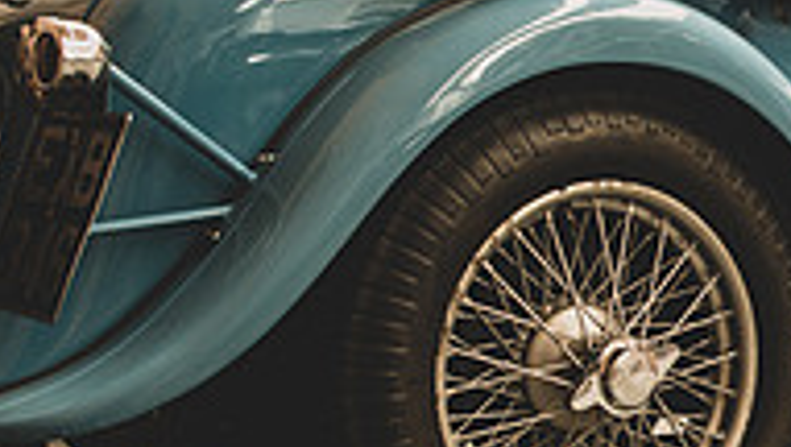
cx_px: 838
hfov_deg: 22.7
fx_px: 1869
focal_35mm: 89
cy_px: 335
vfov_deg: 13.6
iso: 500
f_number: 4.5
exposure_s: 1/100
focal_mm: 27
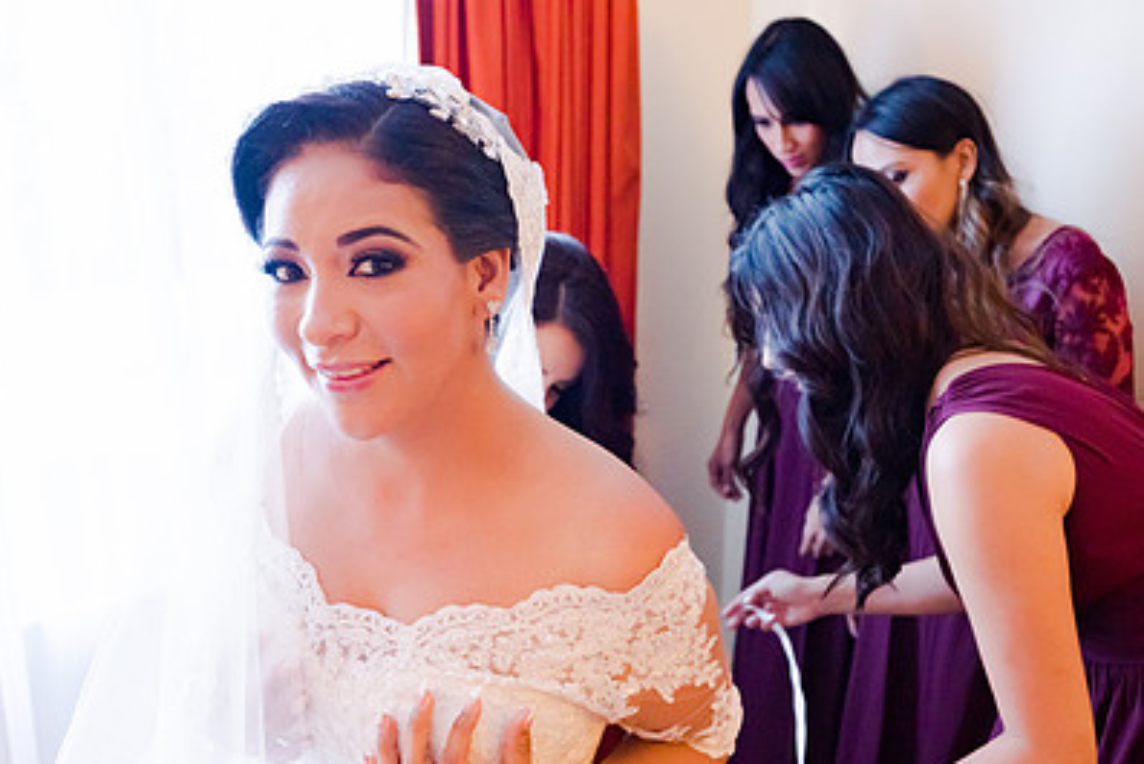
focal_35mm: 38
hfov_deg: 50.6
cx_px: 611
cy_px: 411
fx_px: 1208
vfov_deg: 35.1
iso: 1600
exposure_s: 1/200
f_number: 2.8
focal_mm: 26
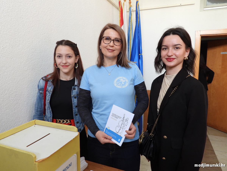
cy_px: 86
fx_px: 157
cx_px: 114
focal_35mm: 24
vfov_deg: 56.8
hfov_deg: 71.6
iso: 220
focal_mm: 4.3
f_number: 2.8
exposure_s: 1/30
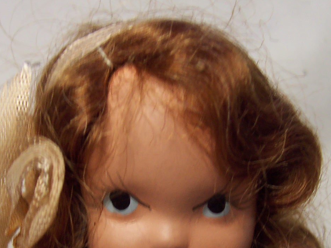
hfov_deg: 29.8
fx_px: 621
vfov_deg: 22.2
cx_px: 158
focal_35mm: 65
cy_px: 210
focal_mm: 5.6
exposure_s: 1/90
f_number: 2.8
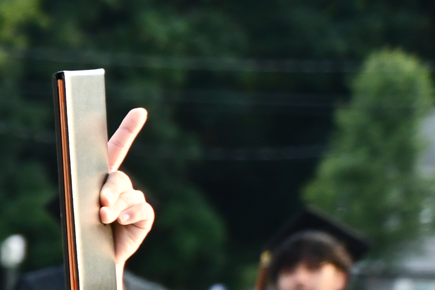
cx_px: -419
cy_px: 468
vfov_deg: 2.8
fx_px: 5873
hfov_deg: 4.2
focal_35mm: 486
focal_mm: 80
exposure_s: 1/250
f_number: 5.3
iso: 800
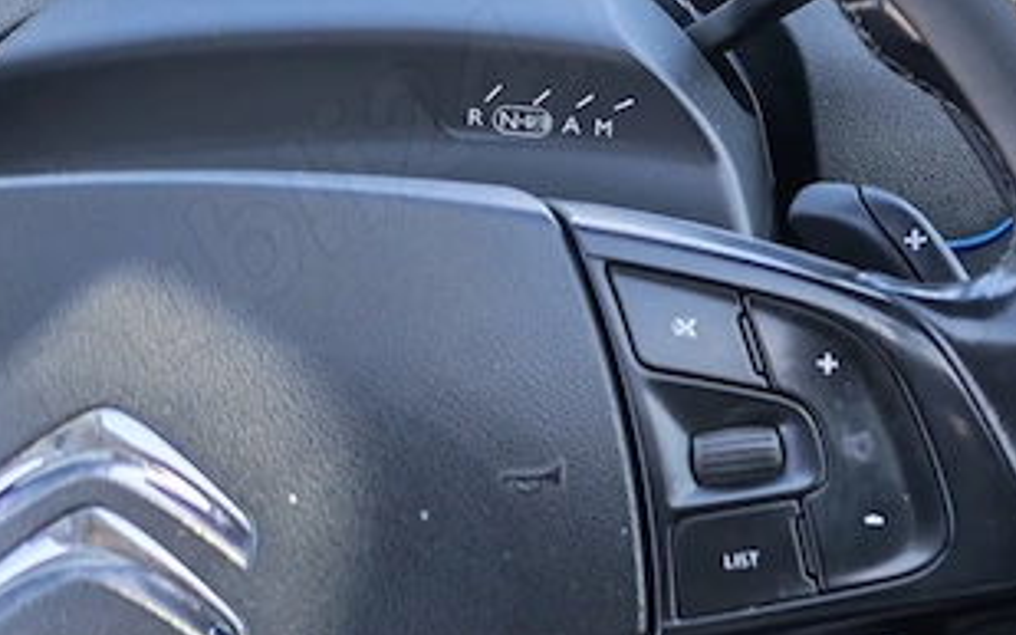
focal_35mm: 79
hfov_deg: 21.8
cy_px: 227
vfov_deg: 16.5
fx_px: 2187
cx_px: 1526
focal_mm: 6.55
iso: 50
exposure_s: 1/100
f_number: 1.6
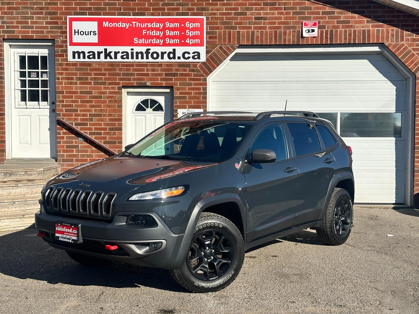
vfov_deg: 30.3
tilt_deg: -2.6
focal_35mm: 48
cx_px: 210
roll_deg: +0.1
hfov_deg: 39.7
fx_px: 581
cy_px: 157
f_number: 1.78
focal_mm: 6.86
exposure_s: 1/5263
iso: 64
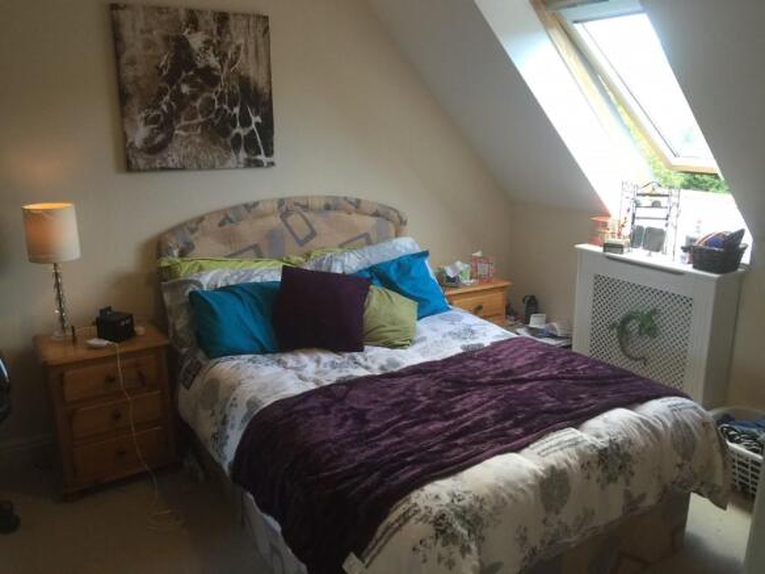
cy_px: 287
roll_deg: -1.4
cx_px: 382
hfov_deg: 61.7
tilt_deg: -14.0
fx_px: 641
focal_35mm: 29
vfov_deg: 48.2
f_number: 2.2
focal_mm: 4.15
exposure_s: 1/33
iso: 50
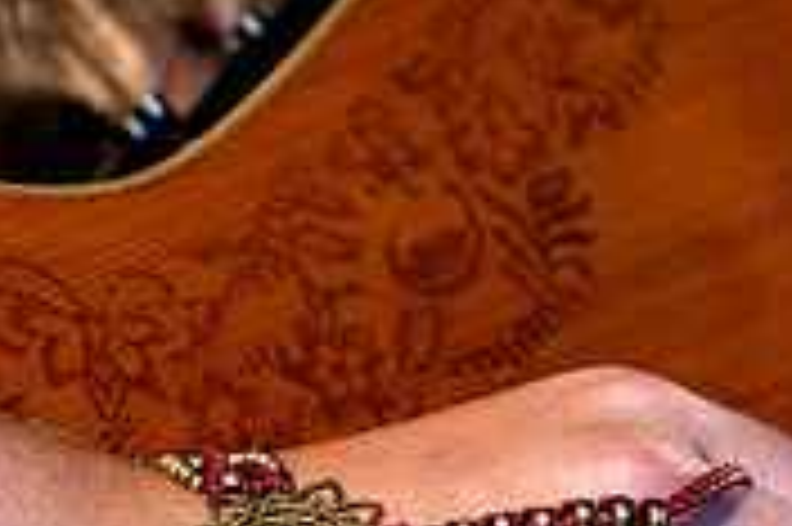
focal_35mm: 658
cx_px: 500
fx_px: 14462
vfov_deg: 2.1
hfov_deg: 3.1
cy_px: 782
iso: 6400
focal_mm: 200
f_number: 5.6
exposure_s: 1/800
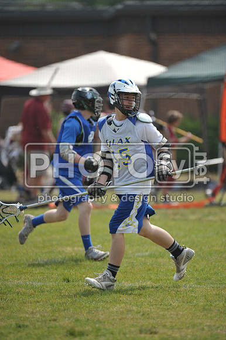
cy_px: 170
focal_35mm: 400
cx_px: 113
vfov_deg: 5.2
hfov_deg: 3.4
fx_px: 3771
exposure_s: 1/2500
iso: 640
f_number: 4
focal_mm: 400
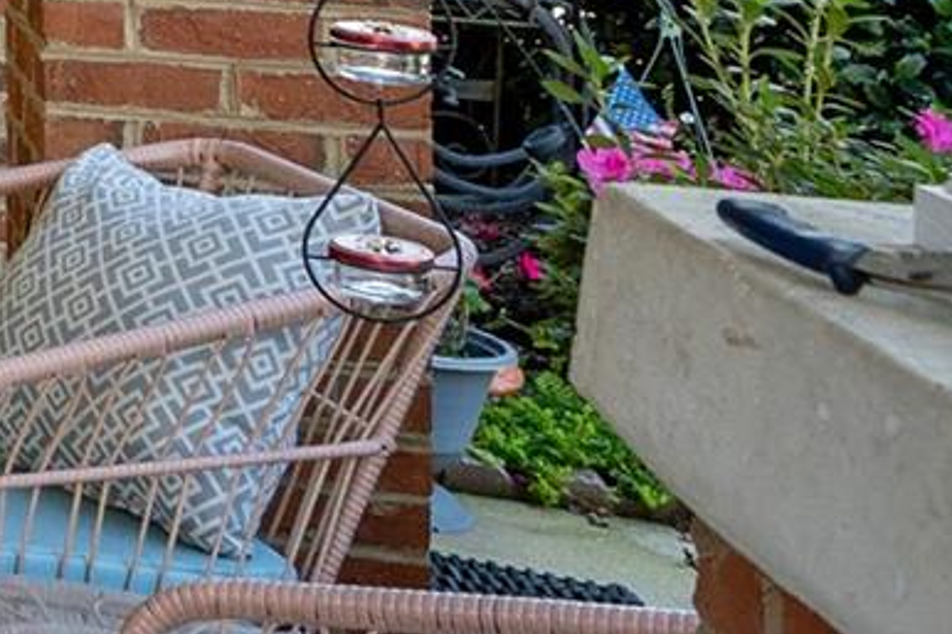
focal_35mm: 85
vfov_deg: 15.1
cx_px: -1317
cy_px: -248
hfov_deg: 14.9
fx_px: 2247
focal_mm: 16
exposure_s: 1/100
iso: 400
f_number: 7.1
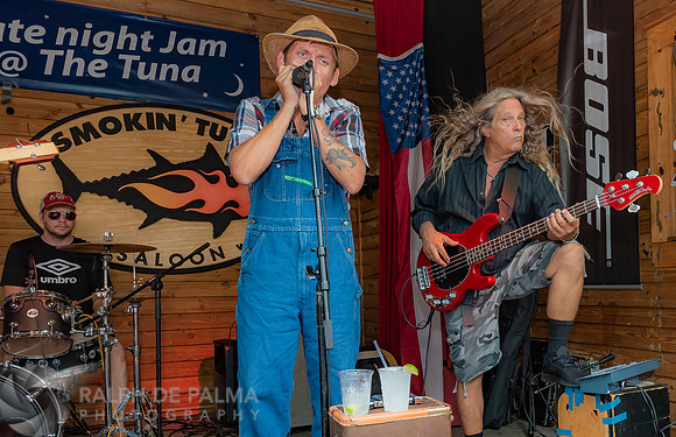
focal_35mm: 31
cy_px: 293
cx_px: 439
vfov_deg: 40.4
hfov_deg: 58.9
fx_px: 586
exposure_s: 1/160
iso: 800
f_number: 5.6
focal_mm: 24
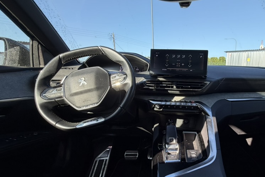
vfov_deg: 61.6
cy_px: 103
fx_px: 147
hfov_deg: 81.2
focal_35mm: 20
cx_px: 176
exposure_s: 1/502
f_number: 2.2
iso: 64
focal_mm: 2.22
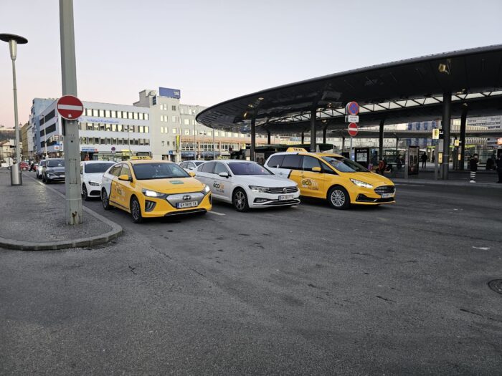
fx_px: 334
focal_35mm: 23
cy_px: 188
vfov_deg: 58.9
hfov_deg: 73.9
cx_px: 251
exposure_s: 1/55
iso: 80
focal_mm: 6.3
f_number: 1.7
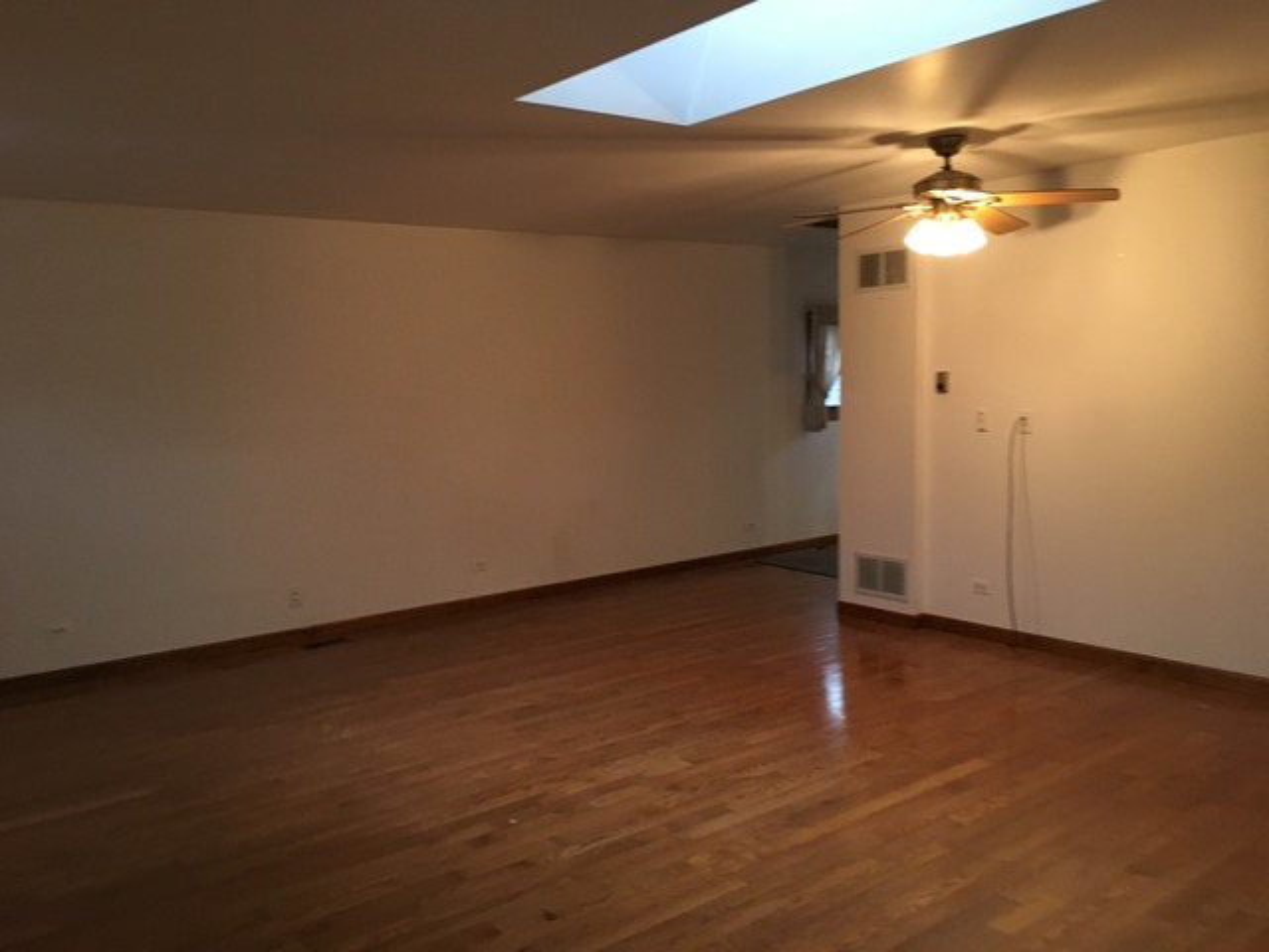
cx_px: 634
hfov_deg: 61.7
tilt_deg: -7.8
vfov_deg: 48.2
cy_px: 476
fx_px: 1063
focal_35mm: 29
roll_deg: +0.7
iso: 160
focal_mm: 4.15
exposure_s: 1/30
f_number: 2.2
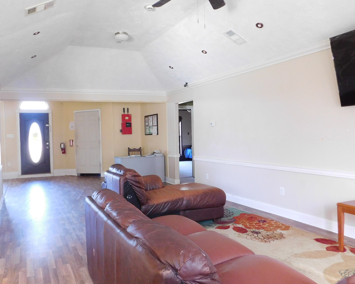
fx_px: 284
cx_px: 144
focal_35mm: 27
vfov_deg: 53.2
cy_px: 139
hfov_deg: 63.6
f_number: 3
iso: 400
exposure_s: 1/25
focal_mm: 4
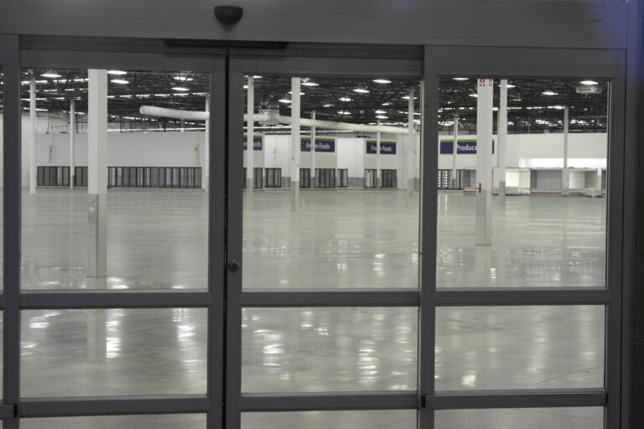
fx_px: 1377
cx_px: 322
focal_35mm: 77
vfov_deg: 17.7
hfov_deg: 26.3
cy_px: 214
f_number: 5.6
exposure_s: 1/40
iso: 800
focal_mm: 50
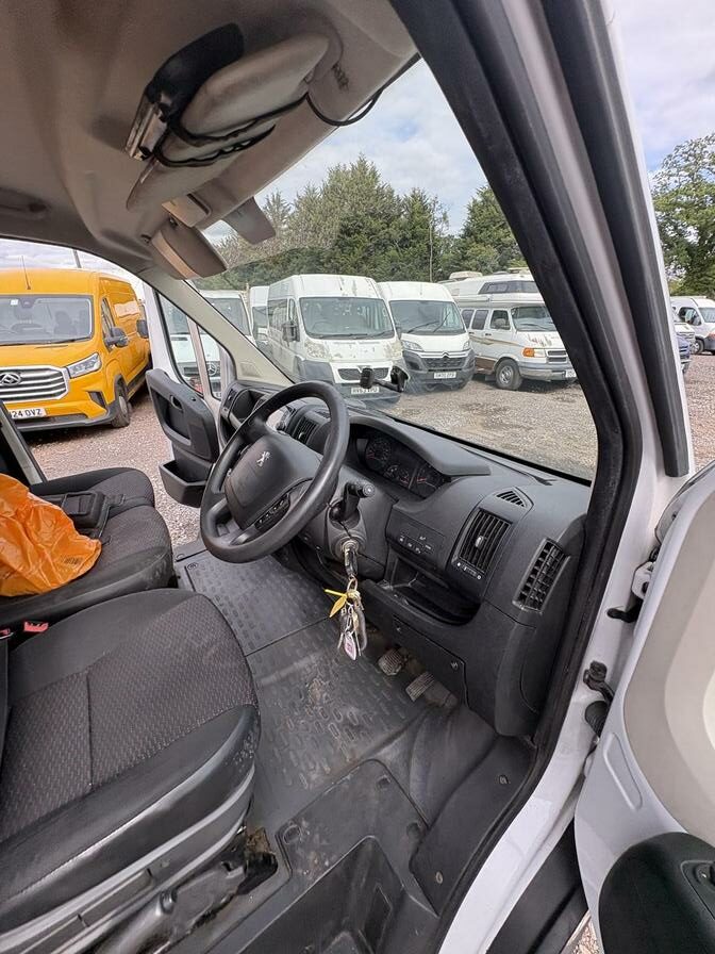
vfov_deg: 102.1
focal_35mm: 14
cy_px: 477
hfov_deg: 85.7
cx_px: 358
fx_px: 386
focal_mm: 2.22
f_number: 2.2
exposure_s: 1/245
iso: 40
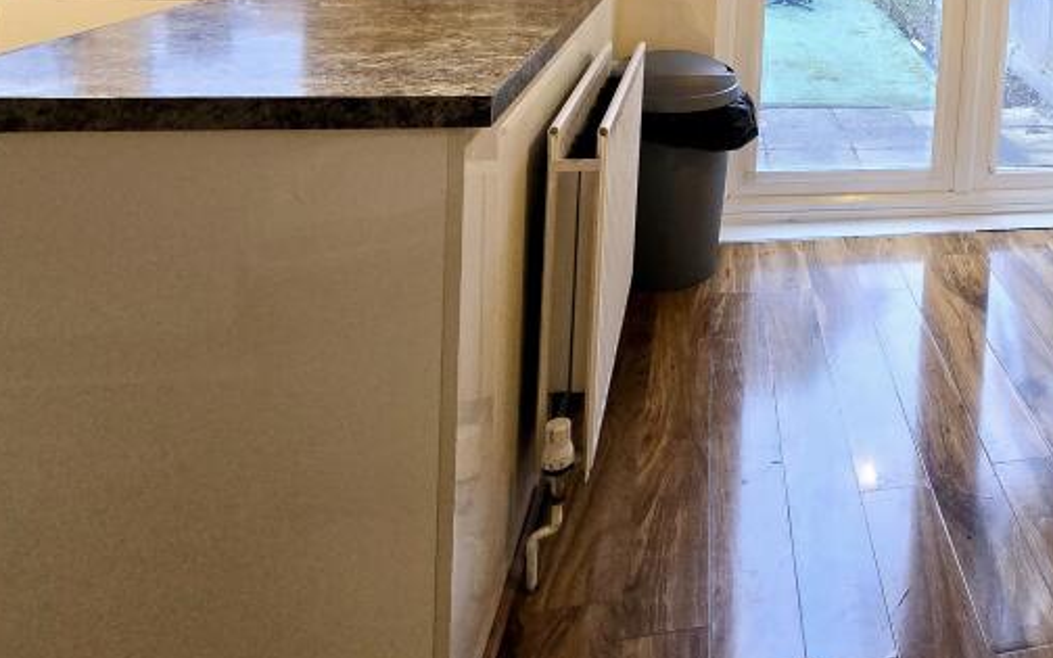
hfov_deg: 57.4
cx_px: 942
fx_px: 804
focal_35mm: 28
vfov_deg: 37.4
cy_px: -63
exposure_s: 1/50
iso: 200
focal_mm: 2.2
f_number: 2.2
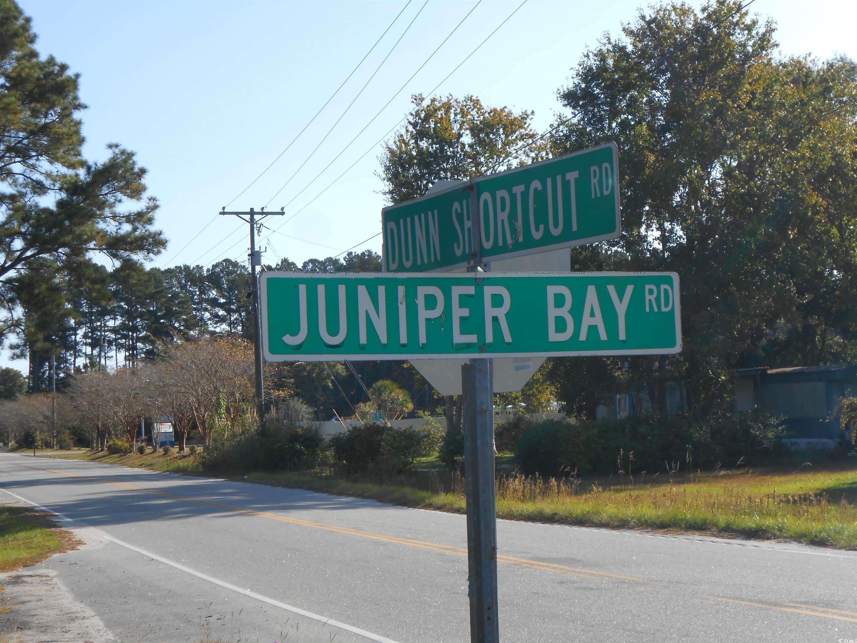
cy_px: 322
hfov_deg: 30.7
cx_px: 428
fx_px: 1560
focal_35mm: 63
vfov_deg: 23.3
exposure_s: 1/320
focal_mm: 11.3
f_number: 5.6
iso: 80
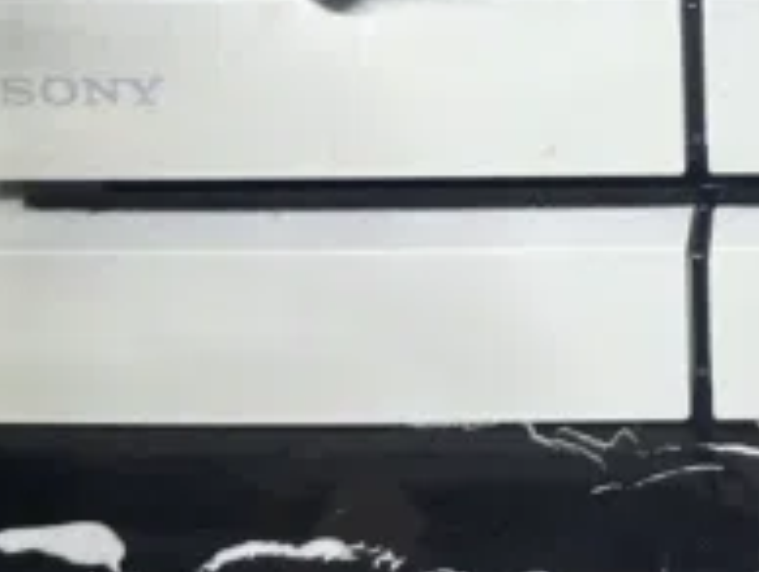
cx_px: 915
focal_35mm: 79
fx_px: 1734
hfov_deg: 22.7
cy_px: 82
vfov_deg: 18.5
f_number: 1.78
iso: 125
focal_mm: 6.86
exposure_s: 1/50
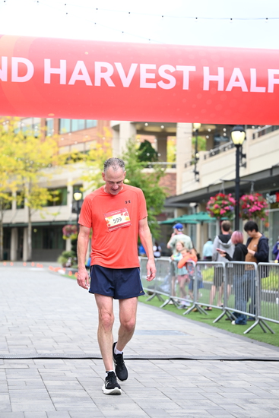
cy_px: 209
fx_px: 906
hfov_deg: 17.5
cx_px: 140
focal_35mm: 78
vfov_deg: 26.0
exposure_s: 1/1600
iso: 640
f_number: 2.8
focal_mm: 78
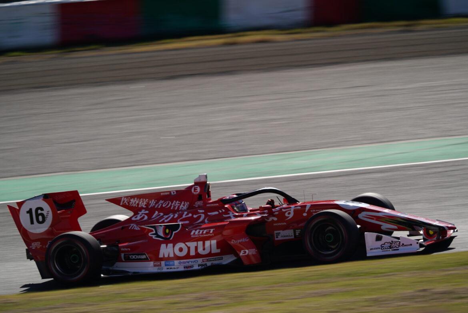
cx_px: 234
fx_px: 3643
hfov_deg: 7.4
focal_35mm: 280
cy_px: 156
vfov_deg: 4.9
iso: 80
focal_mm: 280
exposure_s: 1/250
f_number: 8
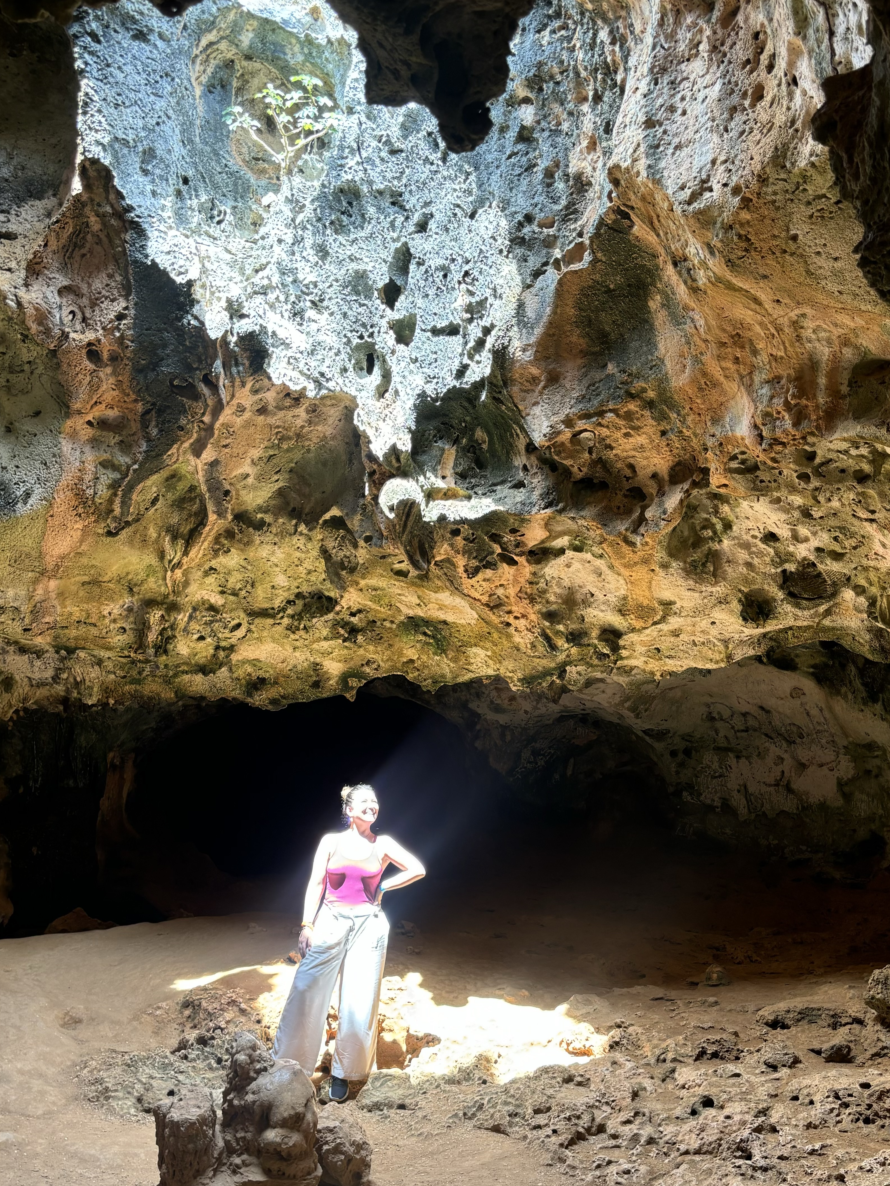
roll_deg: -4.4
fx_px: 1200
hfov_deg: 40.7
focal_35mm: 35
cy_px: 697
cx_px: 448
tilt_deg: +4.5
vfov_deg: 52.4
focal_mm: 5.96
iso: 80
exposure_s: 1/121
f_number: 1.6
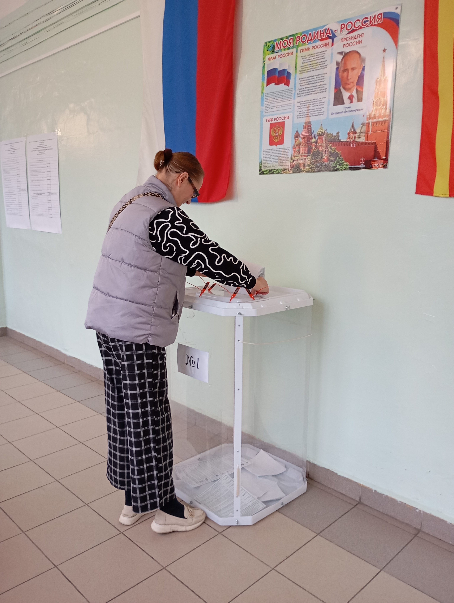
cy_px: 302
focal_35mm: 28
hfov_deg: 49.9
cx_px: 227
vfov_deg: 63.4
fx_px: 488
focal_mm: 4.27
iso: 609
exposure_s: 1/33.3
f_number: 1.8
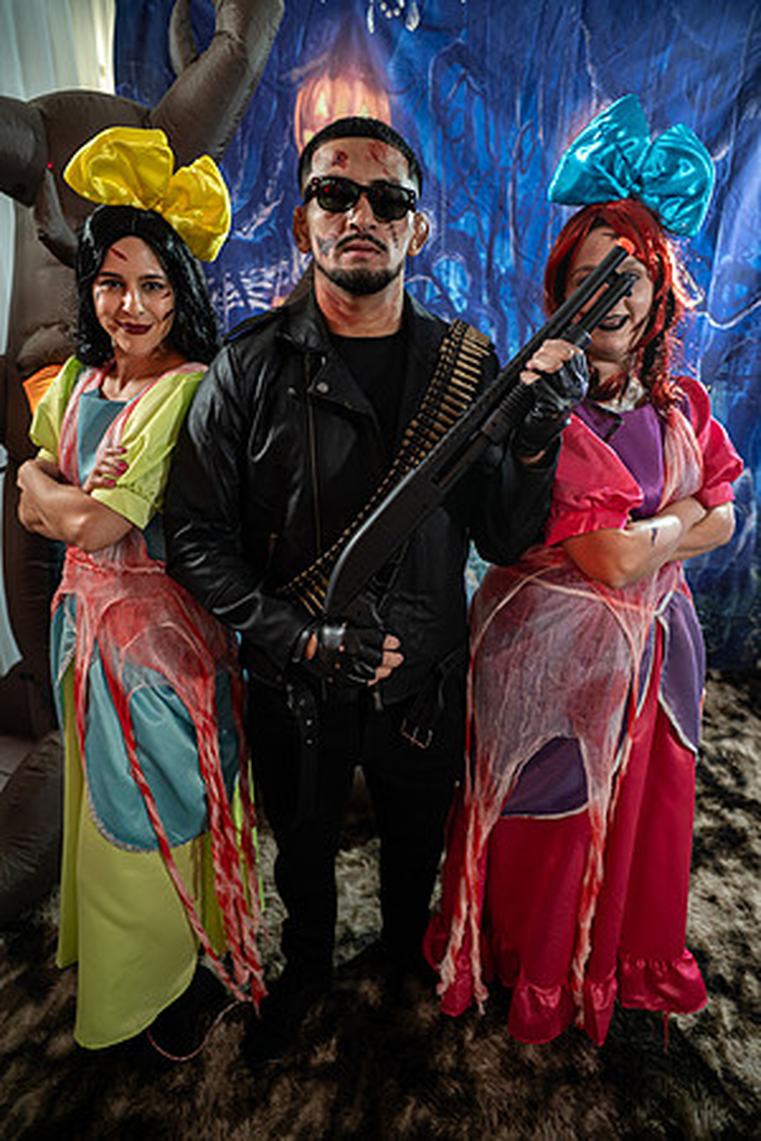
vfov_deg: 84.0
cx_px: 380
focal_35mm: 20
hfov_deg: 61.9
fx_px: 634
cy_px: 570
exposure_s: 1/50
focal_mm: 20
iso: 1000
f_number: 2.8
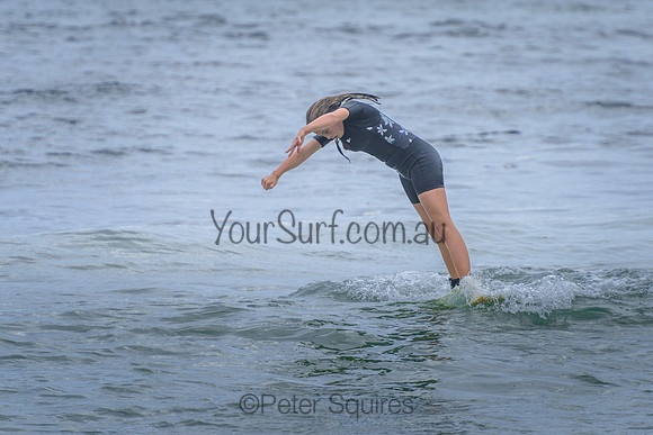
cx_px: 369
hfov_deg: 4.2
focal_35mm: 490
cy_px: 168
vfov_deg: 2.8
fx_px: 8896
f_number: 5.6
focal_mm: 400
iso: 200
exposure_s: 1/1600
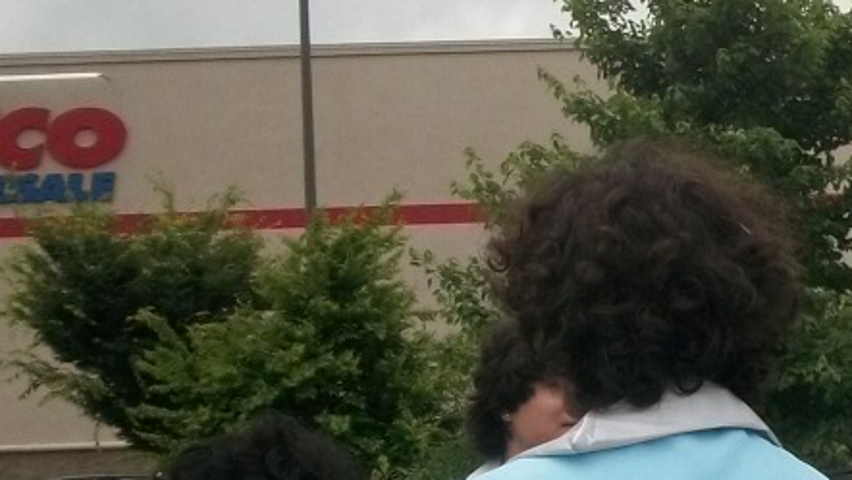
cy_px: 493
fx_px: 2283
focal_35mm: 101
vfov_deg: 11.9
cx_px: 997
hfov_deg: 20.0
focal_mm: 5.7
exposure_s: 1/320
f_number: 5.5
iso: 80
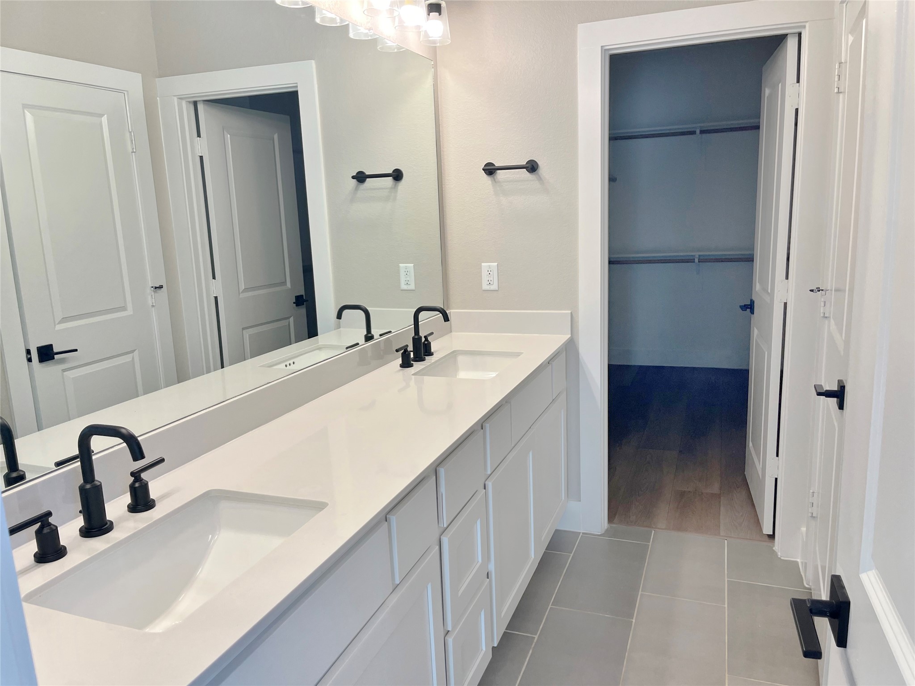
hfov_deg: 67.3
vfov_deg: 53.1
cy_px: 343
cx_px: 458
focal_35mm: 26
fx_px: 687
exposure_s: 1/120
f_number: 1.6
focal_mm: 5.1
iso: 50
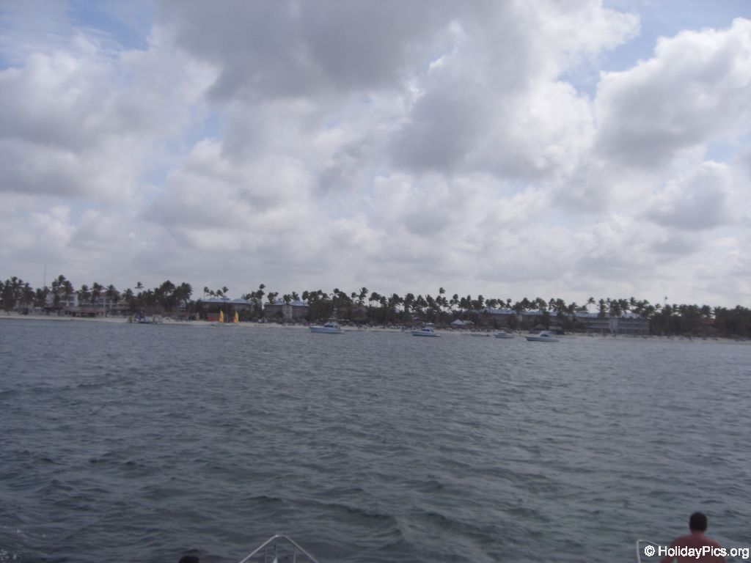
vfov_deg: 37.7
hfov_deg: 49.0
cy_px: 282
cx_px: 376
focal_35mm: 38
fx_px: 824
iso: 64
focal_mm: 6.2
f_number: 8
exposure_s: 1/250
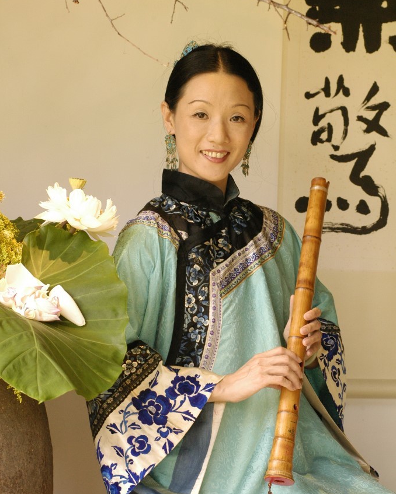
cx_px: 198
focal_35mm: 136
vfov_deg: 14.2
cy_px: 227
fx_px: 1992
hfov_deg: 11.4
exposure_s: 1/30
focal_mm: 80
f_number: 6.3
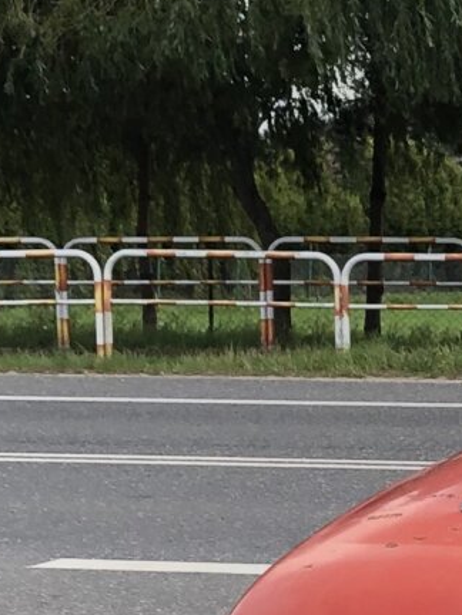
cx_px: 756
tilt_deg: -6.0
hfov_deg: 8.7
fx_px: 2954
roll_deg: +0.8
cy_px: 559
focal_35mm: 166
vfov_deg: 11.8
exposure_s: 1/558
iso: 20
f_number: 1.8
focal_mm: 3.99
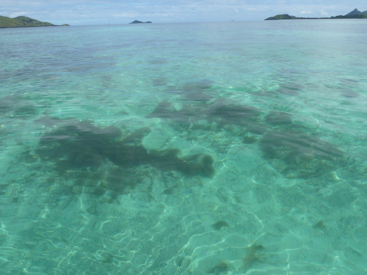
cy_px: 138
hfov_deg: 69.4
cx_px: 184
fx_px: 265
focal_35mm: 25
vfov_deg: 54.9
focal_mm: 4.1
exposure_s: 1/400
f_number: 5
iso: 80
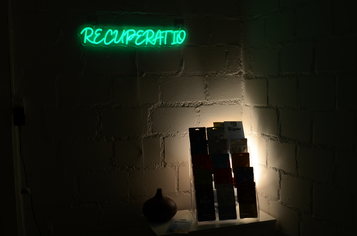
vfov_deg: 28.8
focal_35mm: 46
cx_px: 178
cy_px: 118
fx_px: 460
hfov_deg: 42.4
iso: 320
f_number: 8
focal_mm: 31
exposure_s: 1/25
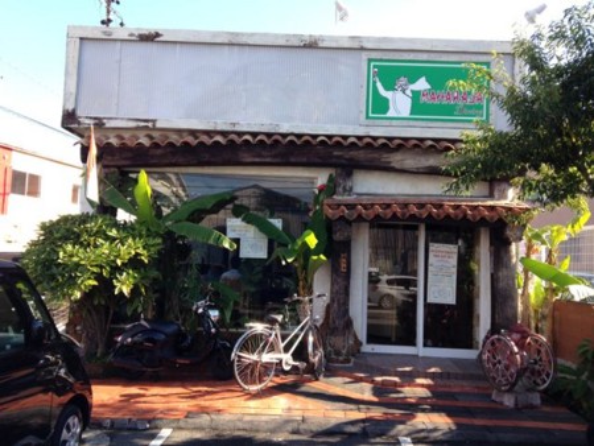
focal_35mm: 33
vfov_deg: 43.0
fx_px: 567
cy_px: 223
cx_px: 297
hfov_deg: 55.3
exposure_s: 1/369
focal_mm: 4.12
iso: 50
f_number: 2.4
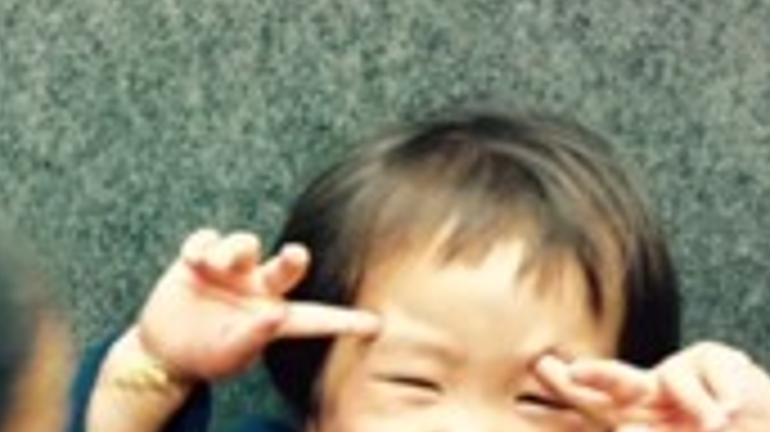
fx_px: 1694
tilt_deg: -38.8
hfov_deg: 25.0
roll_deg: +2.6
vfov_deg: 13.9
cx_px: 113
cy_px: 598
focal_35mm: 83
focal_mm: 4.15
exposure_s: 1/15
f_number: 2.2
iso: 320
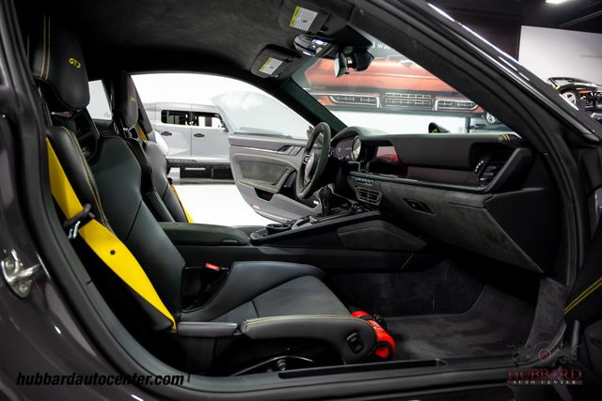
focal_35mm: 24
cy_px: 200
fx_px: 401
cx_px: 301
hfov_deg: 73.7
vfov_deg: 53.2
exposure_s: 1/60
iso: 3200
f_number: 4
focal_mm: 24
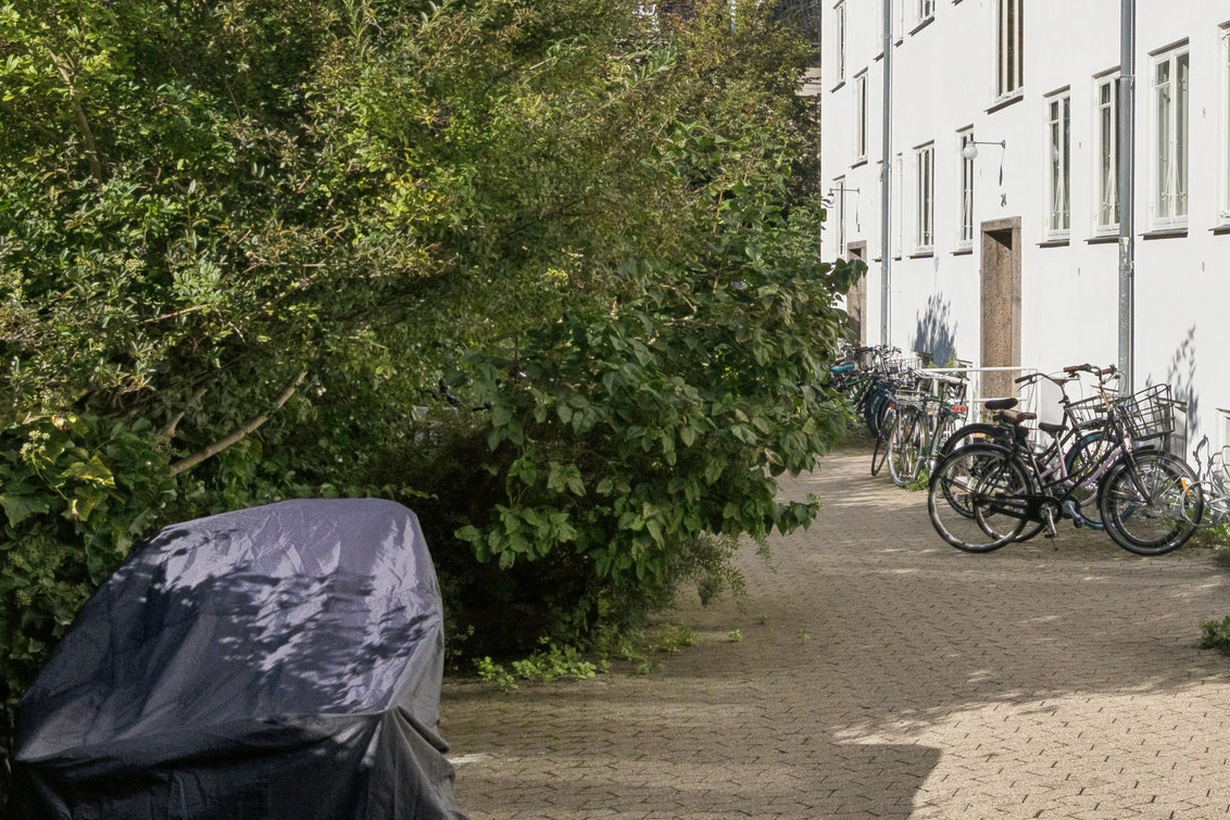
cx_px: 1583
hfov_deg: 30.0
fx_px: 1820
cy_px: 193
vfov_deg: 25.1
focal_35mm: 53
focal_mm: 13.4
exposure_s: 1/2500
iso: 400
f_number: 7.1
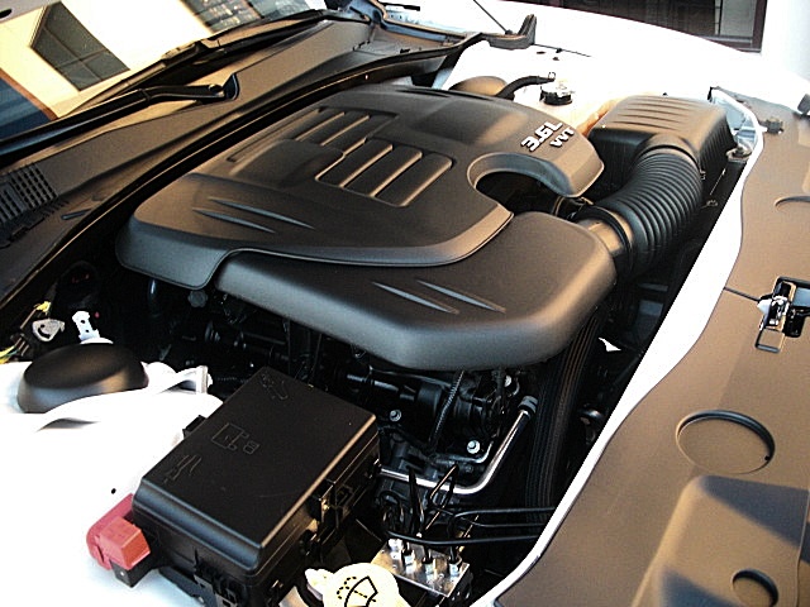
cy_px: 304
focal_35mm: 36
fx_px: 842
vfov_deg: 39.7
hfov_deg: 51.4
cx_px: 405
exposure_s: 1/60
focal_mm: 6.3
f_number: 2.8
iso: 400
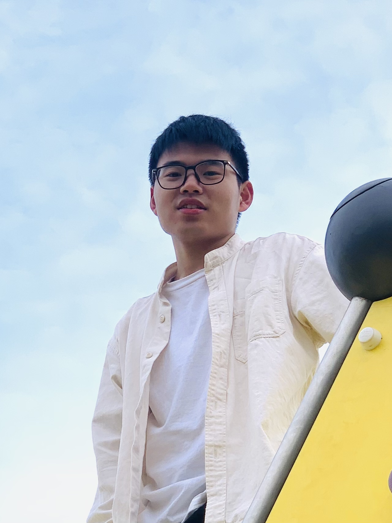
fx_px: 785
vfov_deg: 36.8
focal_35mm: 52
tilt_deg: +41.3
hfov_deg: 28.0
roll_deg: +2.3
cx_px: 196
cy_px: 262
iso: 16
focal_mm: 6
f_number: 2.4
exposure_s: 1/232
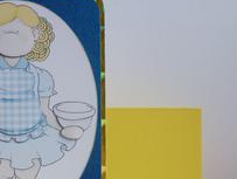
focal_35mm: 73
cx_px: 1
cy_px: 171
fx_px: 501
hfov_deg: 25.4
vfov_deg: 19.7
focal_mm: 5.5
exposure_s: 1/160
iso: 80
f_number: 2.8
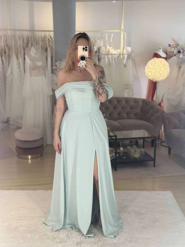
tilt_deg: -11.2
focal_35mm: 48
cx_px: 92
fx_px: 342
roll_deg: +0.6
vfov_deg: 39.7
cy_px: 124
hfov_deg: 30.3
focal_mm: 6.86
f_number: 1.78
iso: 80
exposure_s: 1/100
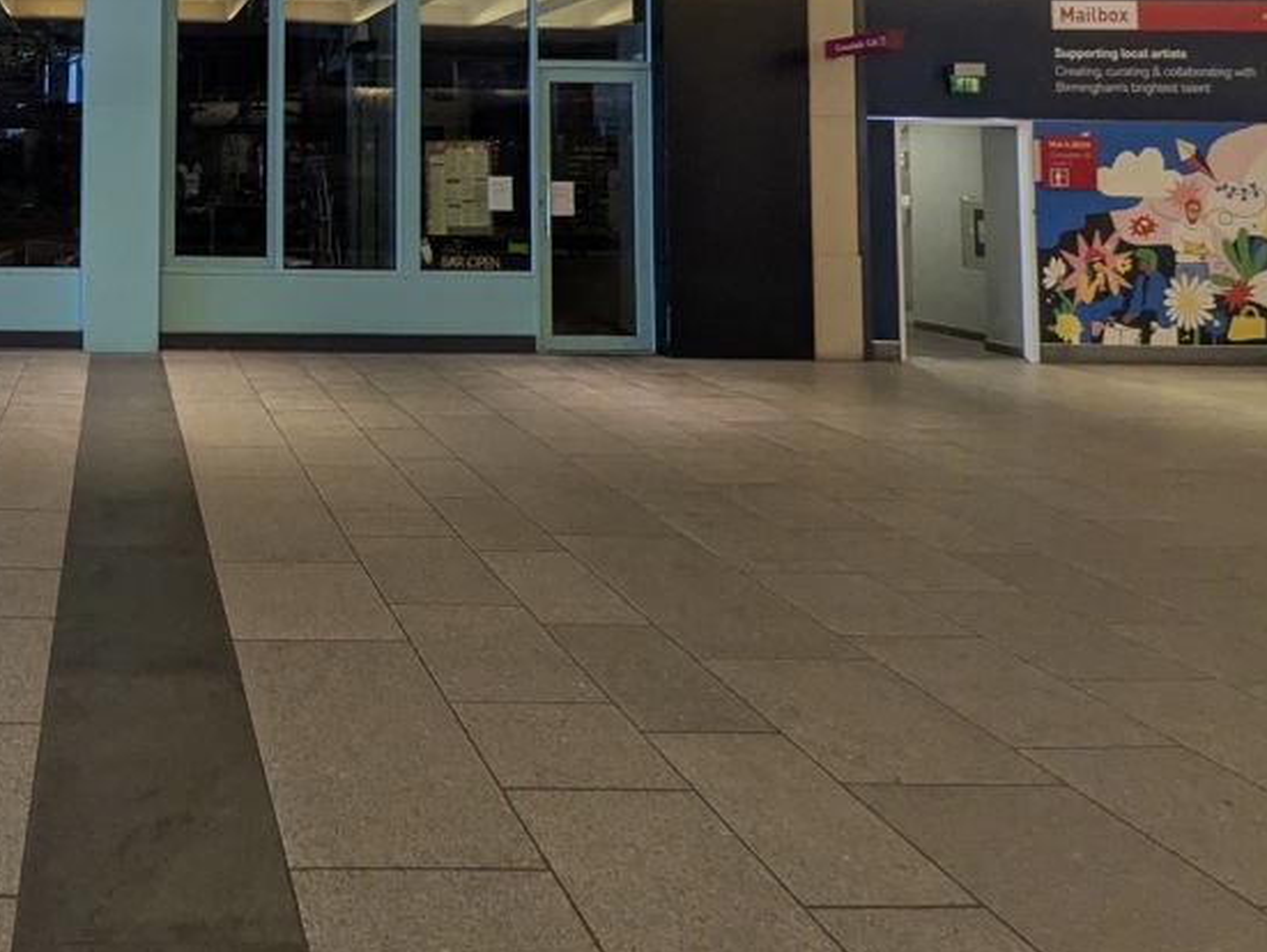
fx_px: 952
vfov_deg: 48.3
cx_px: 131
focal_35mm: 26
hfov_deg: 57.9
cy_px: 117
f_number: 2.2
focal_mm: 1.85
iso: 154
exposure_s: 1/100
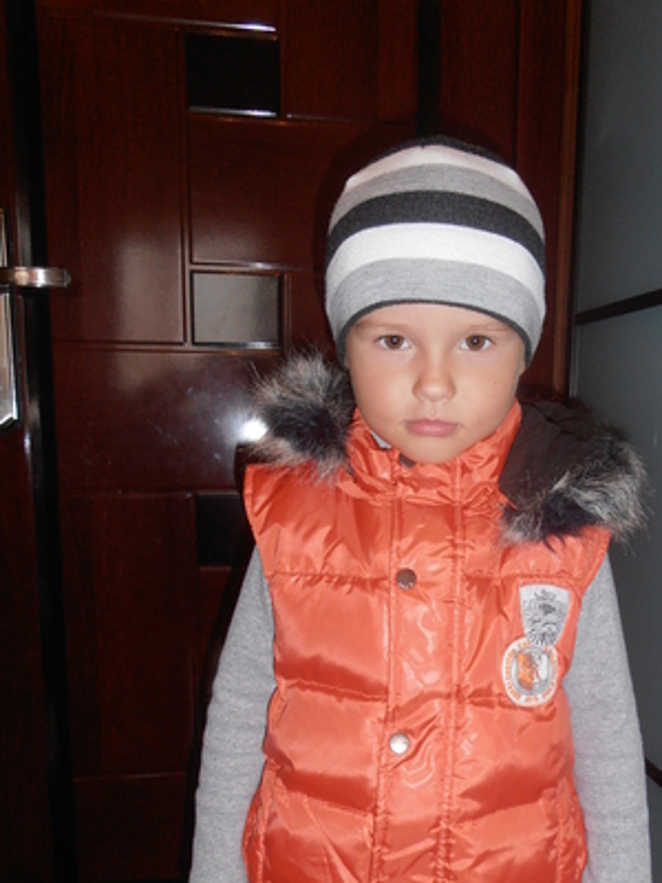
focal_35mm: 33
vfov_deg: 54.9
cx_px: 407
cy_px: 539
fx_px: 841
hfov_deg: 42.7
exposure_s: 1/30
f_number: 3
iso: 125
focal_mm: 4.2
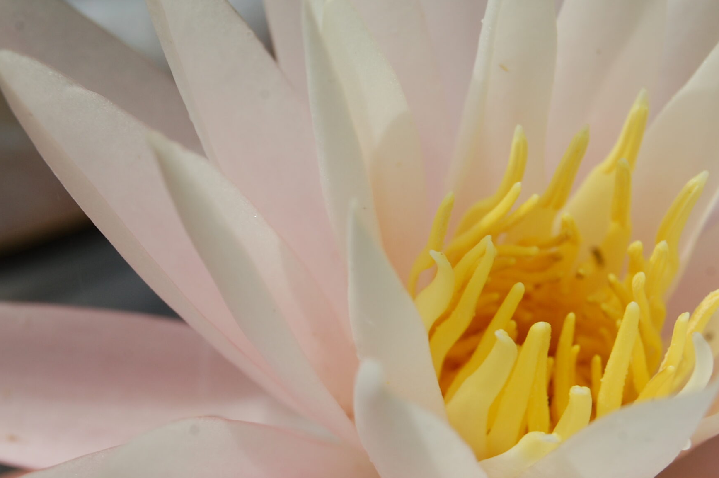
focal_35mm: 122
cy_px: 315
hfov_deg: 16.8
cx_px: 377
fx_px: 2429
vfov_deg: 11.2
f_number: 10
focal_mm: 55
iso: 200
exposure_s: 1/400
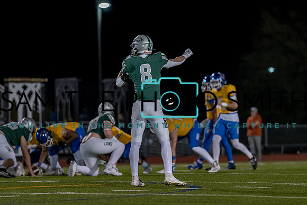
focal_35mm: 289
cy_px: 96
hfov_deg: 7.1
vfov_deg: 4.8
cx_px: 148
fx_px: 2466
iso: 4000
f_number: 2.8
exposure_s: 1/1000
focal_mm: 200
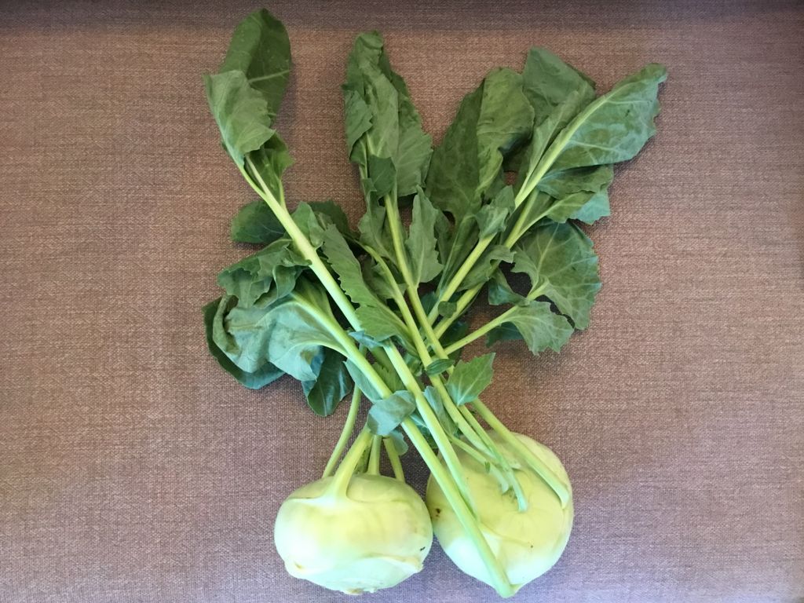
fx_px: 720
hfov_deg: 58.4
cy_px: 302
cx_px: 402
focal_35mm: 31
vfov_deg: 45.4
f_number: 2.4
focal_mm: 3.3
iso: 250
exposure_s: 1/33
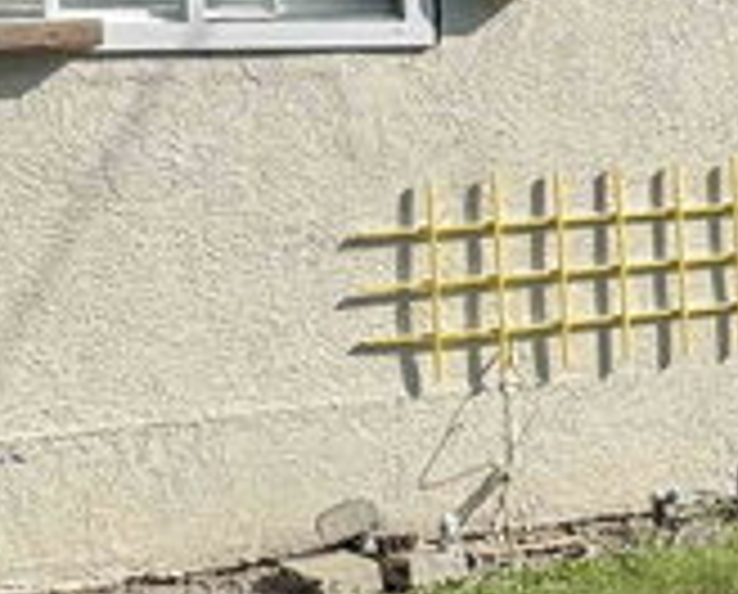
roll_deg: -0.8
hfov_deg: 15.9
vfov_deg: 13.5
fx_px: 2496
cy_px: 99
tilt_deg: -0.9
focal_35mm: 114
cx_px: 981
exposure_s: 1/4049
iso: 80
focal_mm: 6.76
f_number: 1.78
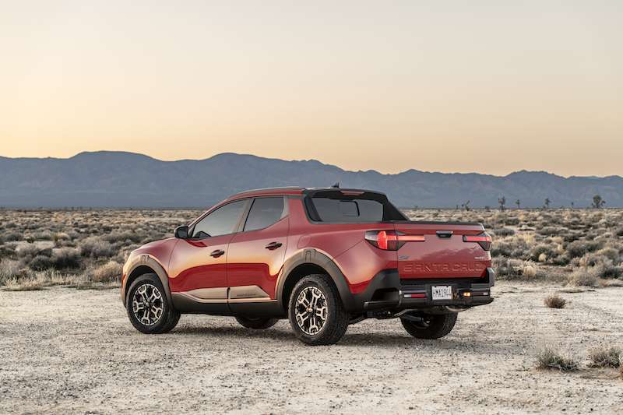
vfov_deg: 19.4
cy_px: 208
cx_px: 312
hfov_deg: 28.8
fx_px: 1211
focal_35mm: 70
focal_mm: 70
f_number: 5
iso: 64
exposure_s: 1/8
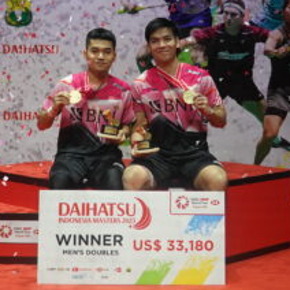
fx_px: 863
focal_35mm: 91
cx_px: 146
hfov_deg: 19.1
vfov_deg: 19.0
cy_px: 101
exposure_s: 1/1000
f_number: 4
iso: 2000
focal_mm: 36
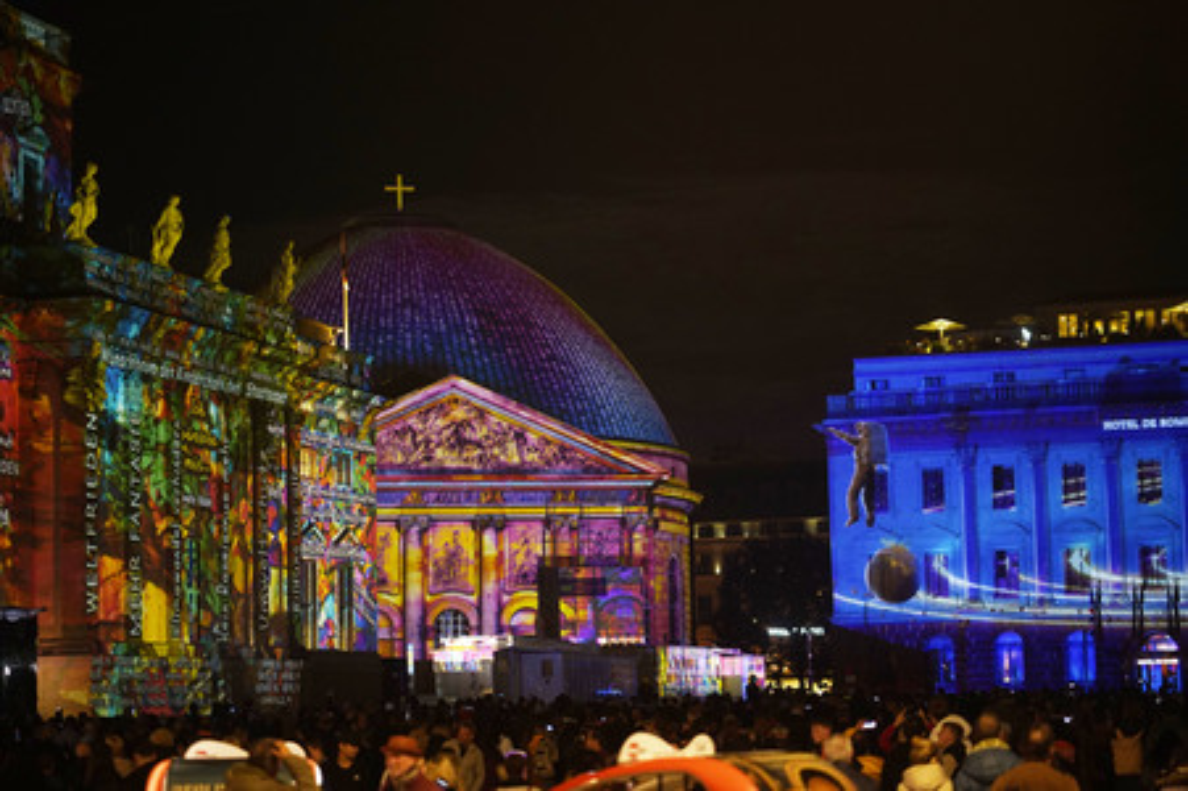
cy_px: 396
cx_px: 594
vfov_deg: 16.0
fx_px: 2803
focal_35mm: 85
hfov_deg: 23.9
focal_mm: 85
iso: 1600
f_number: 2
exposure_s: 1/60
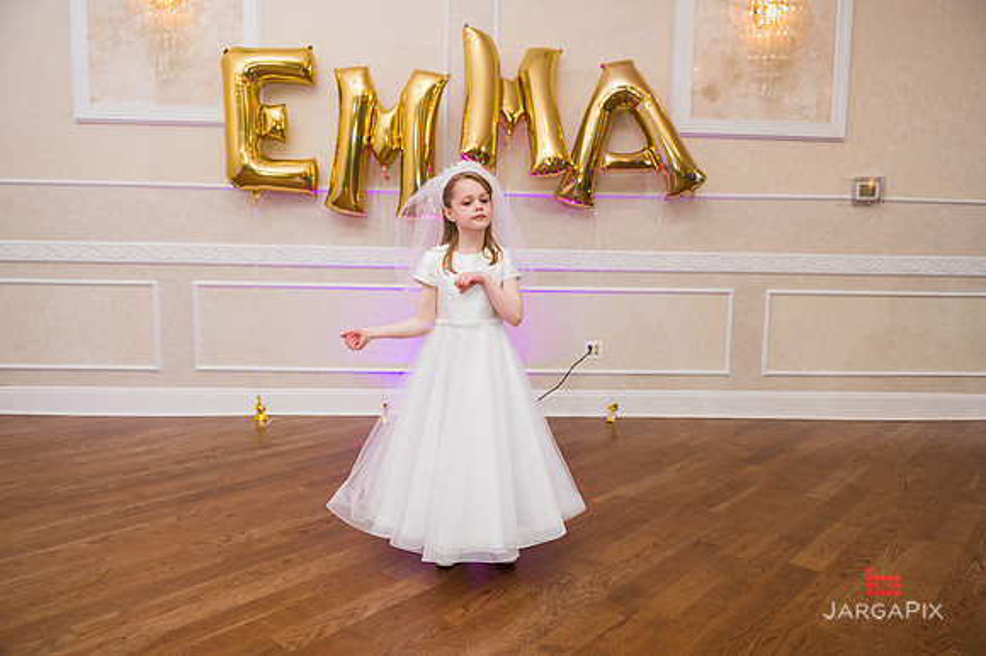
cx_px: 493
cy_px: 328
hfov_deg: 73.8
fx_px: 657
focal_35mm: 24
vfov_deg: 53.1
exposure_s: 1/200
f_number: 5
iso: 1250
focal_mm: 24
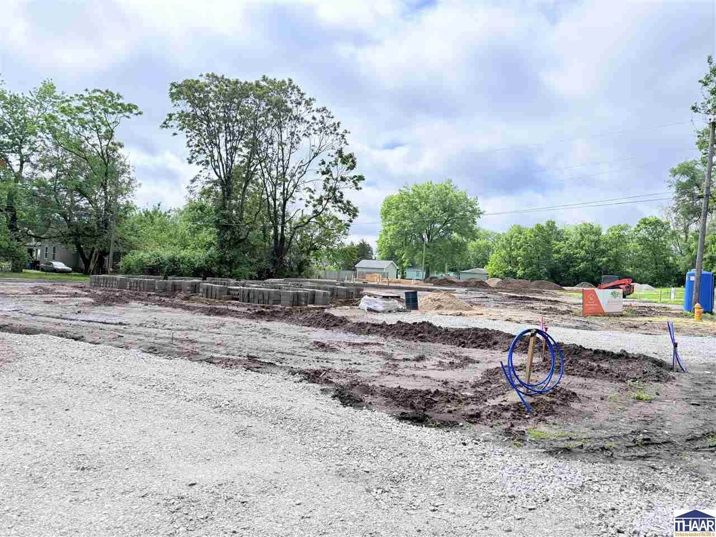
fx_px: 496
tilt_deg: -0.3
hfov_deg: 71.6
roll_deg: -3.0
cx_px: 358
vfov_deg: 56.8
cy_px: 268
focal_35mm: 24
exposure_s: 1/3584
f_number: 1.78
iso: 100
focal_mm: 6.76
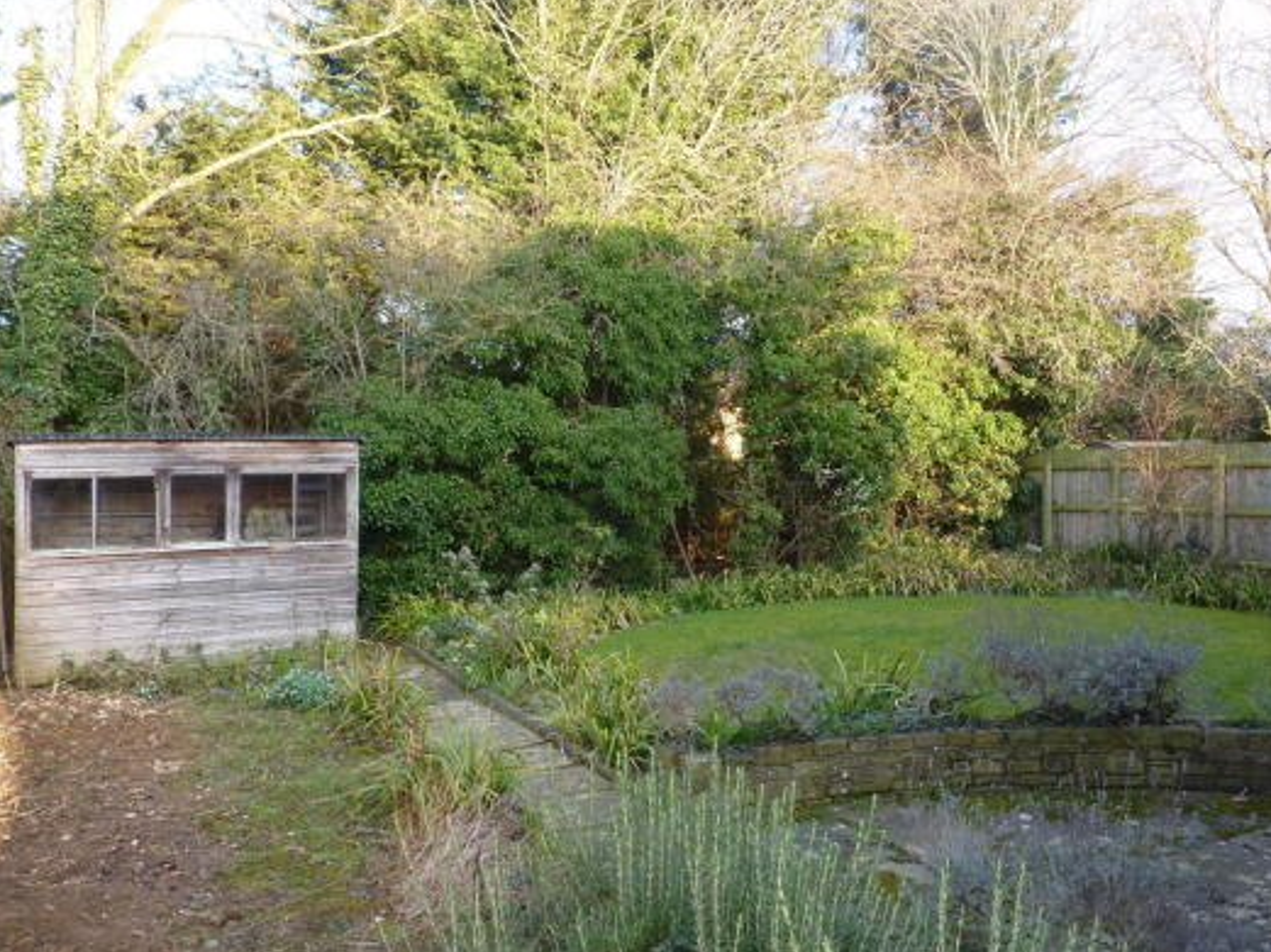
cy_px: 519
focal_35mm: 28
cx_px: 706
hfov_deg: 63.3
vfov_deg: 49.6
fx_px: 1027
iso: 80
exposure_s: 1/50
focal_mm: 4.1
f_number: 3.3
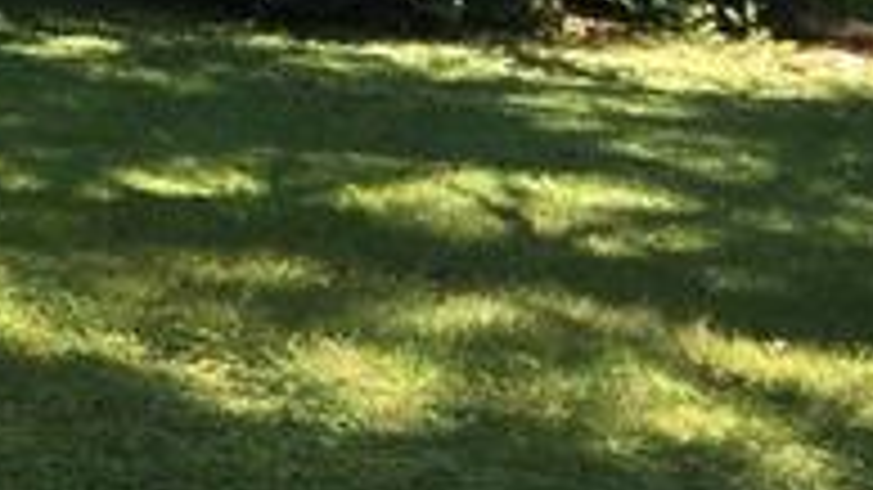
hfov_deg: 18.6
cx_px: -360
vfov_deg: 11.5
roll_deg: -0.3
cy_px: -31
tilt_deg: -3.9
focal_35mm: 104
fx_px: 2407
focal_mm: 4.15
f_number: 2.2
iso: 32
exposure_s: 1/293
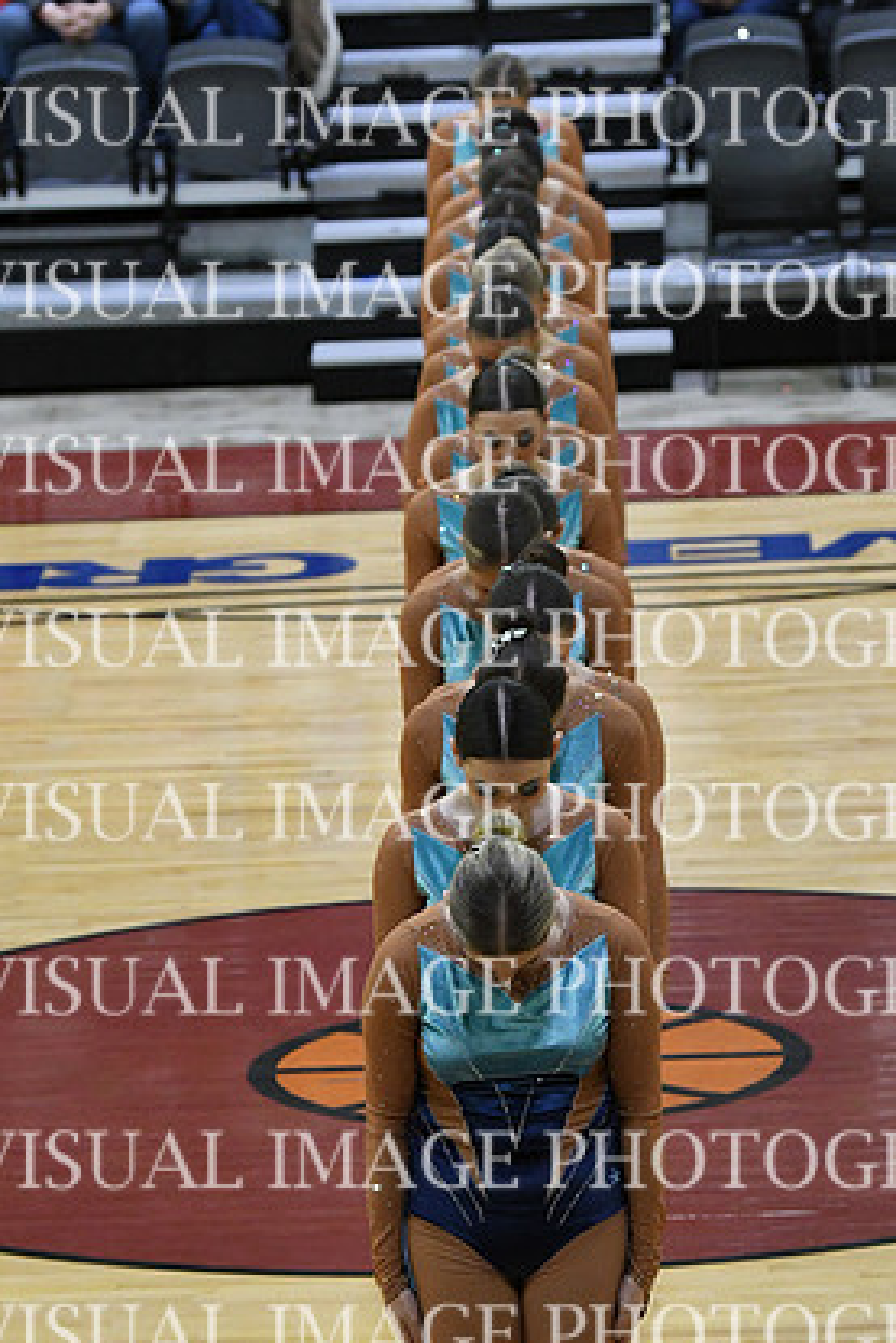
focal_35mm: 214
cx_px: 522
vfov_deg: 9.6
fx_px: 7982
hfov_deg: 6.4
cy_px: 725
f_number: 4
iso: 5000
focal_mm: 102
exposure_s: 1/500
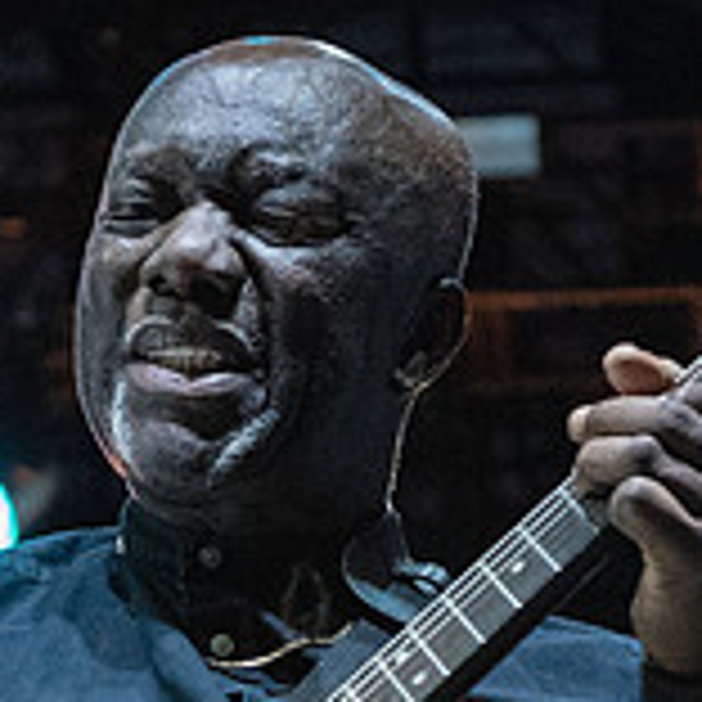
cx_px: 7
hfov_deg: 6.6
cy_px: 390
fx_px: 6034
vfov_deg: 6.7
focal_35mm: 263
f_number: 3.5
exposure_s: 1/320
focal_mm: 55
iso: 6400
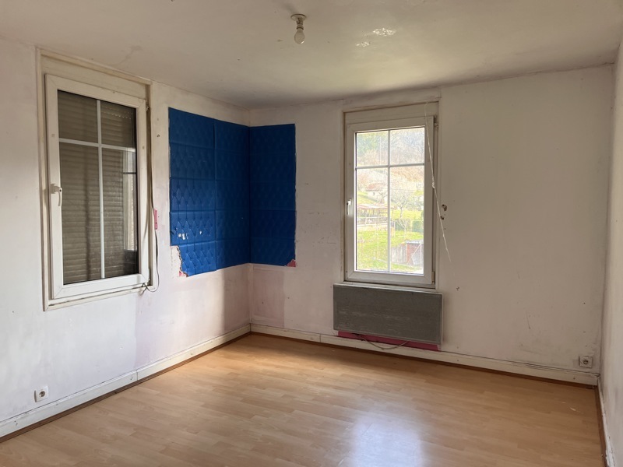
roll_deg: -1.6
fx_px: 468
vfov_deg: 53.1
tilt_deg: -3.8
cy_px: 234
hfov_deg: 67.3
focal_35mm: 26
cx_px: 312
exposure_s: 1/102
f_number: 1.6
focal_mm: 5.1
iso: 125
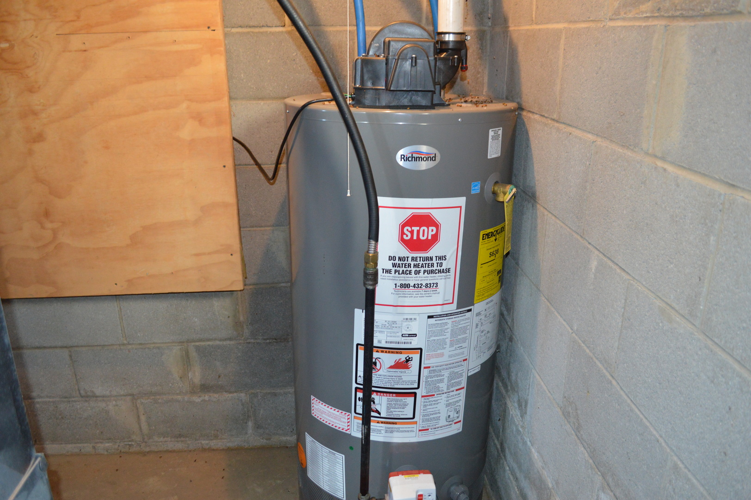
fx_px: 563
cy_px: 250
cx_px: 376
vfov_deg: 47.9
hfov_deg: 67.4
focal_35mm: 27
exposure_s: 1/60
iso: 1400
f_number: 3.5
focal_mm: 18
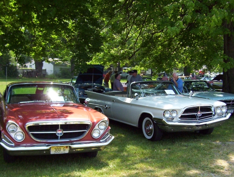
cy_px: 102
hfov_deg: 41.1
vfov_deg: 31.6
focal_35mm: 46
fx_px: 312
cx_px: 119
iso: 100
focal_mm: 5.54
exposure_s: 1/809
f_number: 2.76
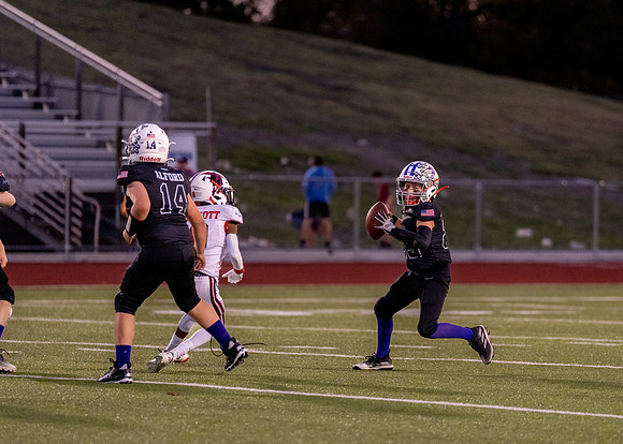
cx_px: 376
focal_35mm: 292
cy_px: 252
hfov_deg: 6.9
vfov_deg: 4.9
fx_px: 5166
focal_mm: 200
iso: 1600
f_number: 2.8
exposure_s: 1/1000
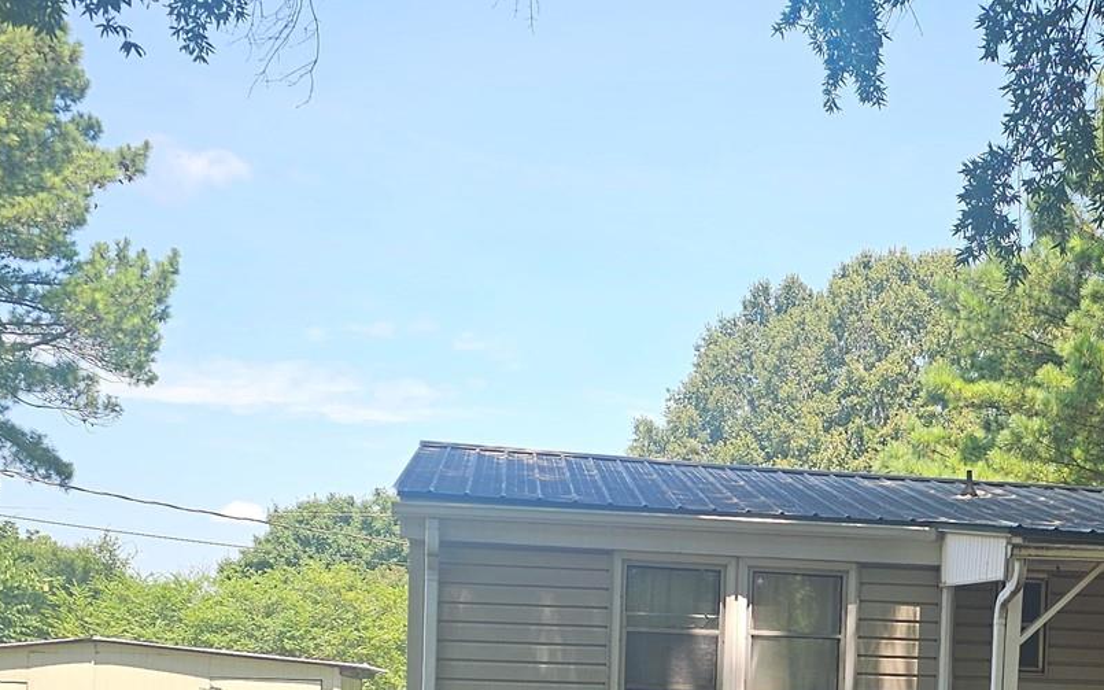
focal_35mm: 62
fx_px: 1865
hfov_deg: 31.7
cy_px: 701
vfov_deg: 20.3
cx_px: 956
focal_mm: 6.3
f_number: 1.7
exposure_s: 1/179
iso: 10
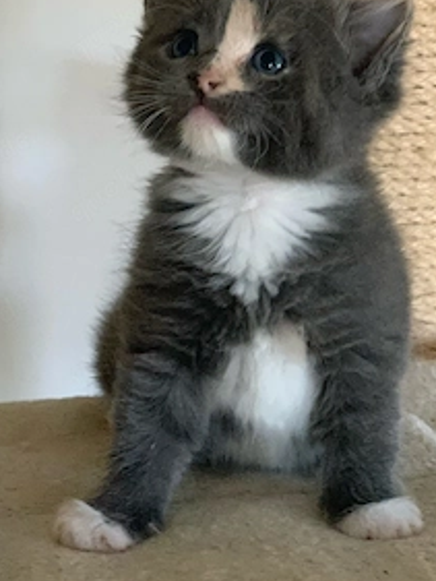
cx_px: 174
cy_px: 198
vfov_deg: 26.2
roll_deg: +4.3
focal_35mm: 74
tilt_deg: -5.2
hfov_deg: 19.9
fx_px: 1242
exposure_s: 1/60
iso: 400
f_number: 2.4
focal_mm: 6
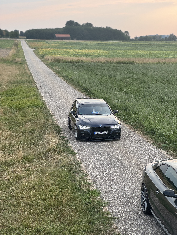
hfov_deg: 19.1
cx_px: 88
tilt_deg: -7.4
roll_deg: -0.6
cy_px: 118
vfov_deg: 25.3
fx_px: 525
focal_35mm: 77
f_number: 2.8
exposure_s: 1/99
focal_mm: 9
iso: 25
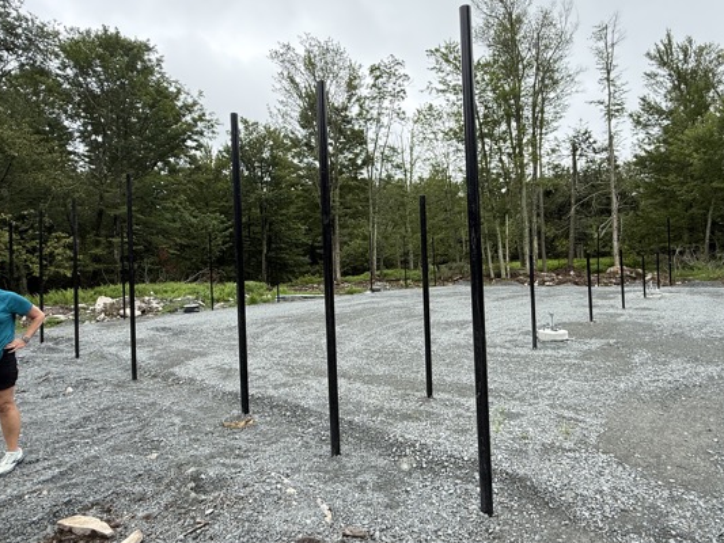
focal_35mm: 21
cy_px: 254
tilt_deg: +1.0
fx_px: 439
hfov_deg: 78.8
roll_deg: +3.4
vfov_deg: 63.4
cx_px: 397
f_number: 2.2
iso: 64
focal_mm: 2.22
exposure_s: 1/742
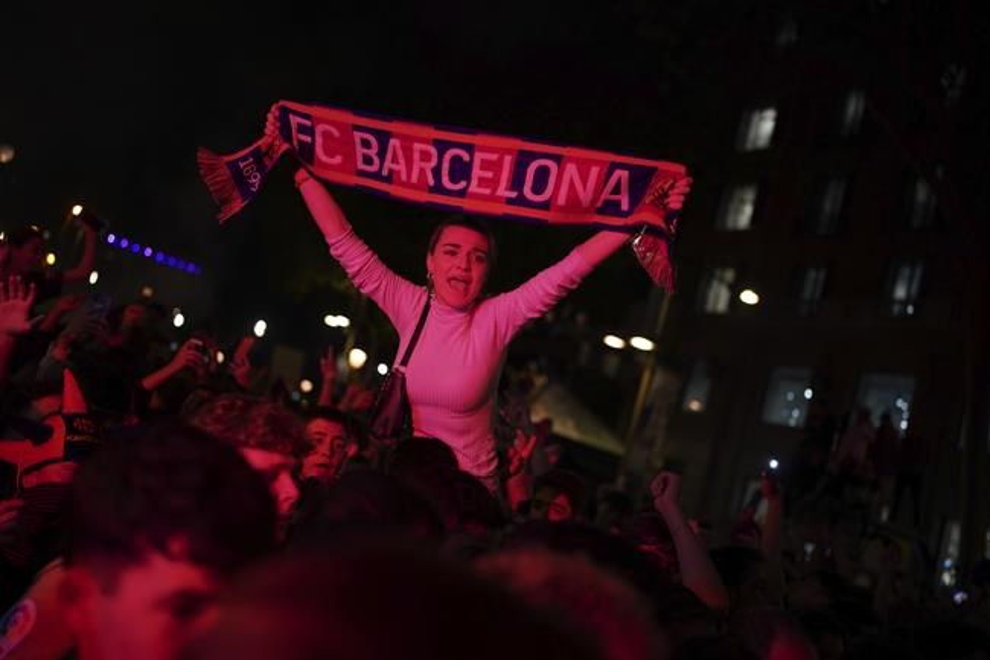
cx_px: 495
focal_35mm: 35
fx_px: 962
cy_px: 330
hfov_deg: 54.4
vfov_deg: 37.8
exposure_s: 1/500
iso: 640
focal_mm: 35
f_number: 1.4
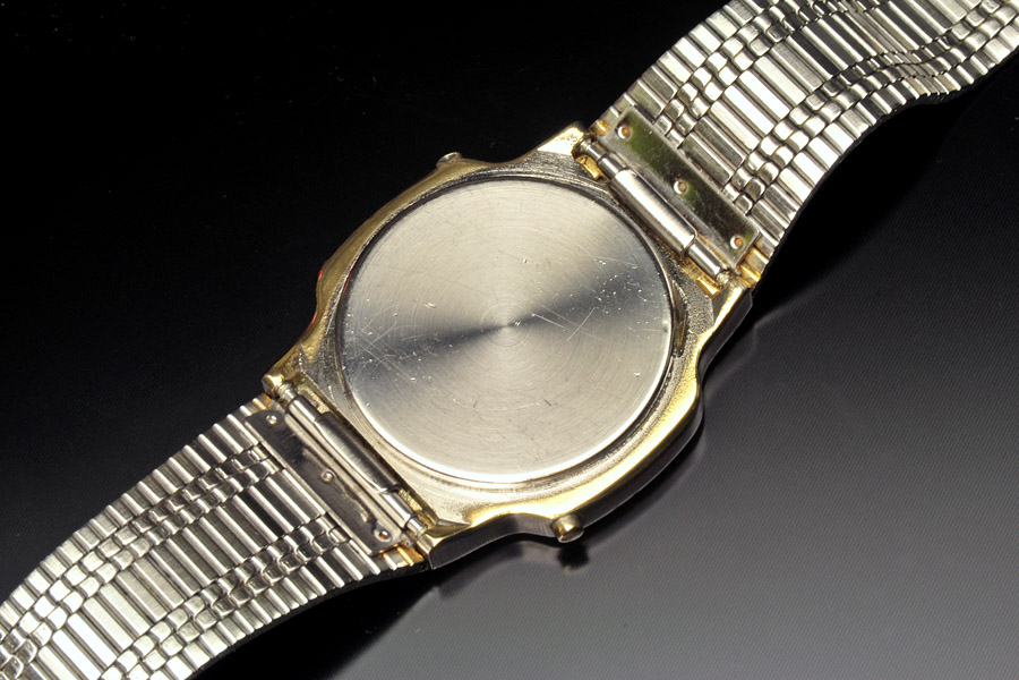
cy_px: 340
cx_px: 510
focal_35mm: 300
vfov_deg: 4.6
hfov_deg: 6.9
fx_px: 8491
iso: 200
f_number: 25
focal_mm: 200
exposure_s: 2
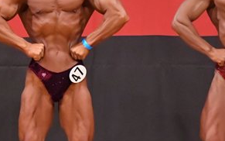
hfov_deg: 2.9
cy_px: 84
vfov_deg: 1.8
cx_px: 121
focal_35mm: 733
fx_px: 4496
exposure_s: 1/400
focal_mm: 180
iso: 9000
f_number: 5.6
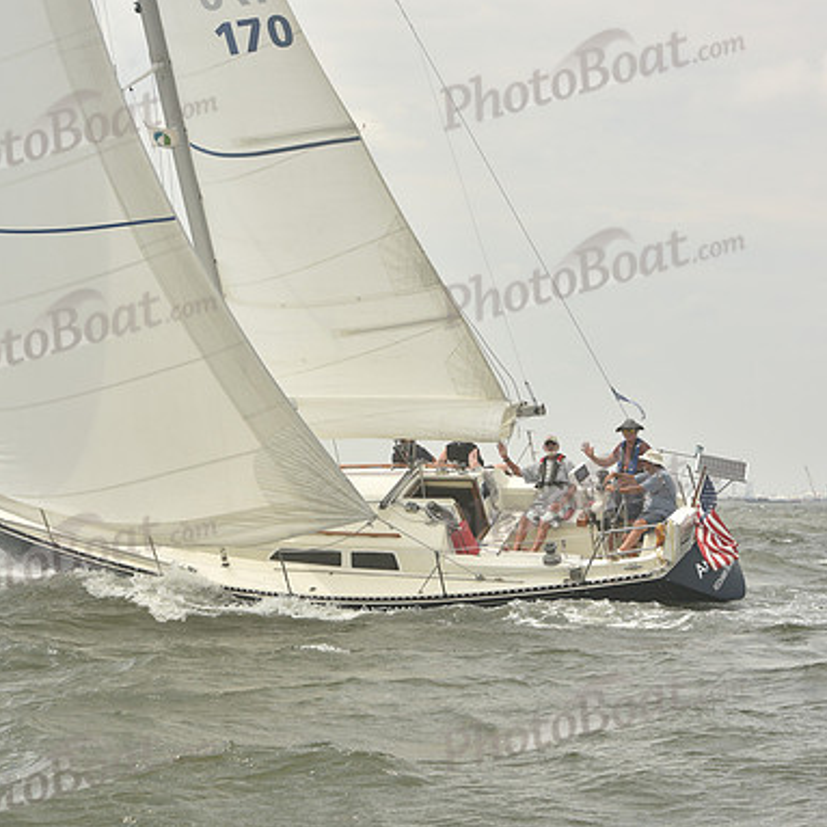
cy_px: 416
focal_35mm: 90
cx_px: 330
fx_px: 2433
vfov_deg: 19.3
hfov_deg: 19.3
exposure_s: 1/800
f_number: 8
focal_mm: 70
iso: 250
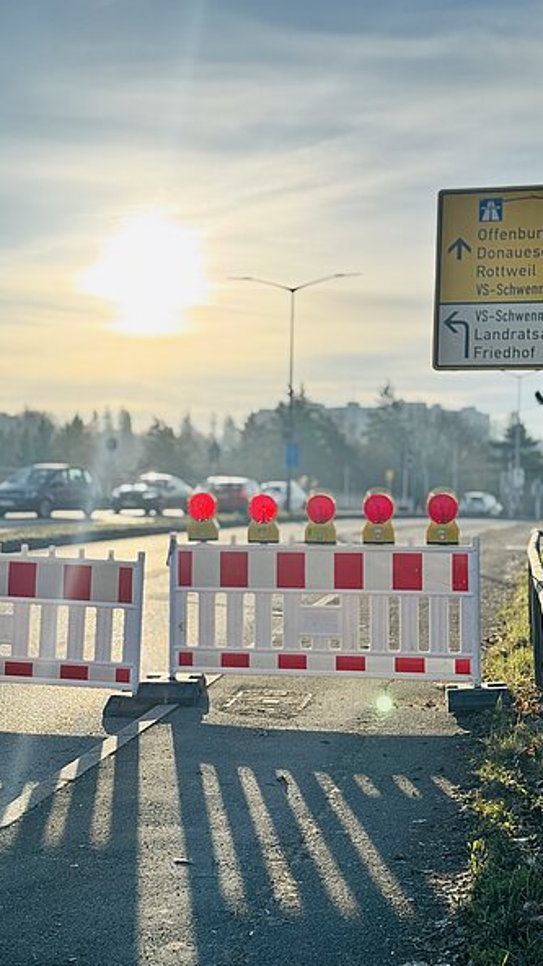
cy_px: 481
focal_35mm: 53
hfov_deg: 22.6
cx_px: 261
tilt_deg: +2.4
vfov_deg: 39.2
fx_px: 1357
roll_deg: -1.2
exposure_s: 1/3425
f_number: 1.78
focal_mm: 6.76
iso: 64
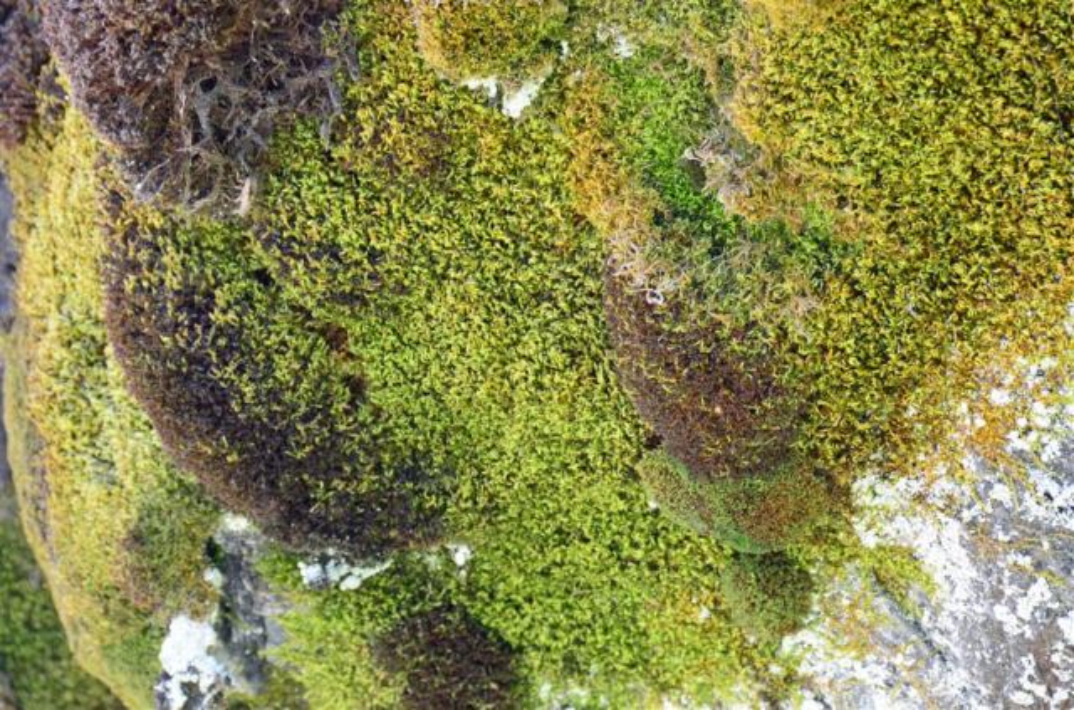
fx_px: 8926
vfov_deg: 4.6
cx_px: 537
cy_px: 355
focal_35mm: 300
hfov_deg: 6.9
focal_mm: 200
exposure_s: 1/15
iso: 200
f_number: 9
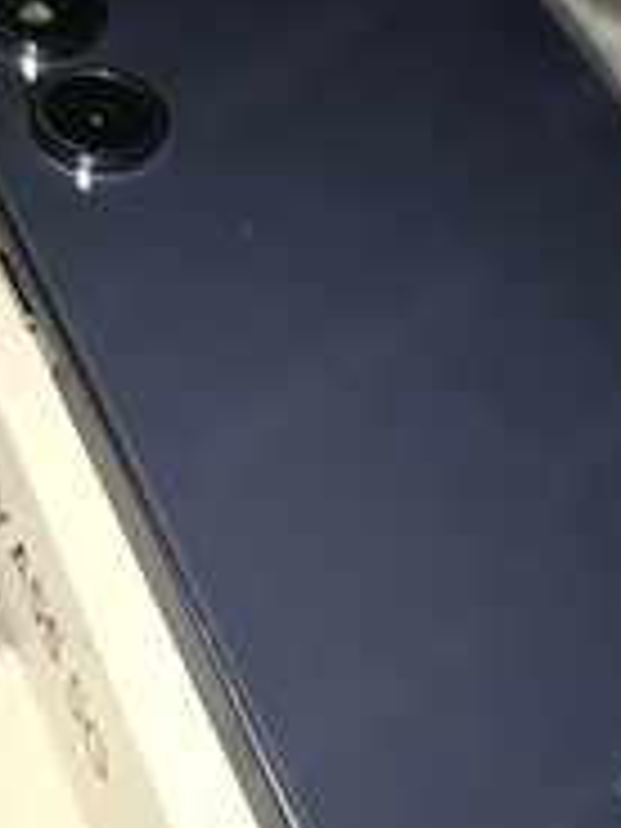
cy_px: 428
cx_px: 423
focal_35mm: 50
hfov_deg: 28.9
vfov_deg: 38.2
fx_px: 1196
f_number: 1.8
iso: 50
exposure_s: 1/120
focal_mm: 5.54
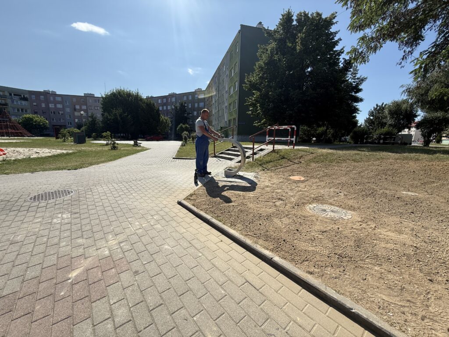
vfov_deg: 85.7
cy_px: 168
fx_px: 182
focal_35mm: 14
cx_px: 224
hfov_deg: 102.1
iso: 50
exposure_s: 1/1901
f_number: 2.2
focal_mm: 2.22
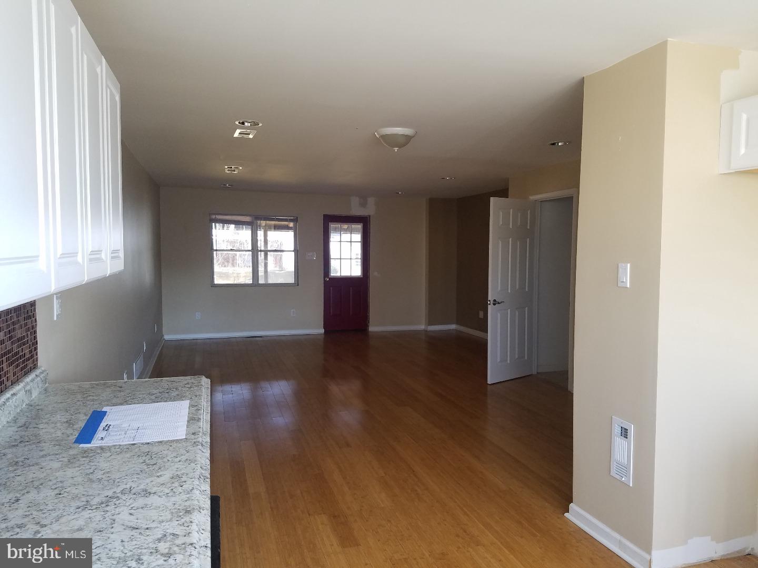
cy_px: 284
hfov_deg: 67.3
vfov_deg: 53.1
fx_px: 569
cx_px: 379
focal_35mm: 26
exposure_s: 1/60
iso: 125
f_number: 1.7
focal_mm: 4.2
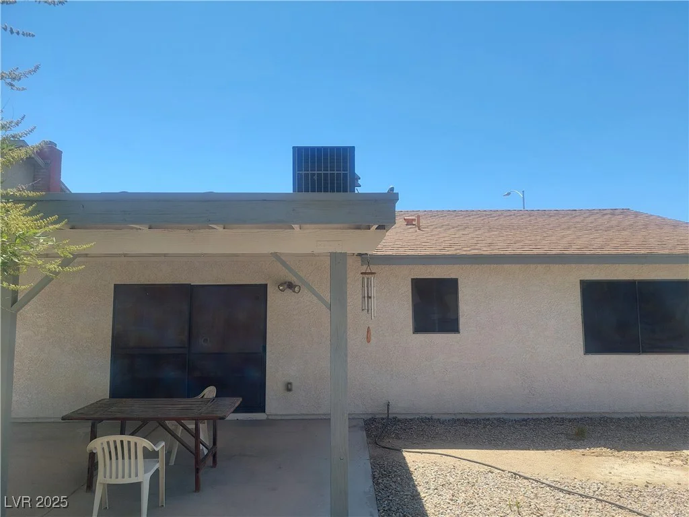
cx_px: 344
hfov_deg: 71.6
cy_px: 258
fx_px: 478
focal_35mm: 24
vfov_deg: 56.8
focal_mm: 5.23
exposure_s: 1/1223
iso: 40
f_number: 1.8
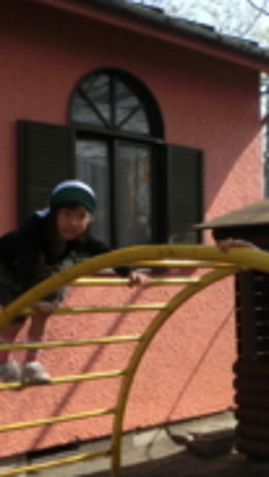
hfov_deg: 18.9
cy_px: 279
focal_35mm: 57
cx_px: 384
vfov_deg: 36.5
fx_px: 722
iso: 80
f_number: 3
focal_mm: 4.24
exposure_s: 1/800
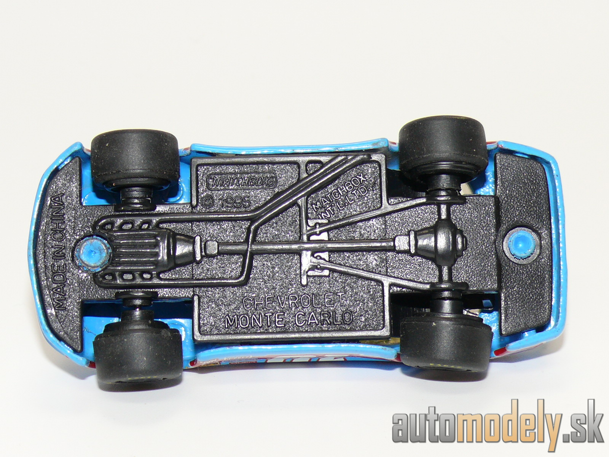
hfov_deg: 17.0
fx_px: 2041
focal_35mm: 116
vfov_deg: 12.8
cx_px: 304
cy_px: 228
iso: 100
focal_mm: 14.3
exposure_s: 1/30
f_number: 4
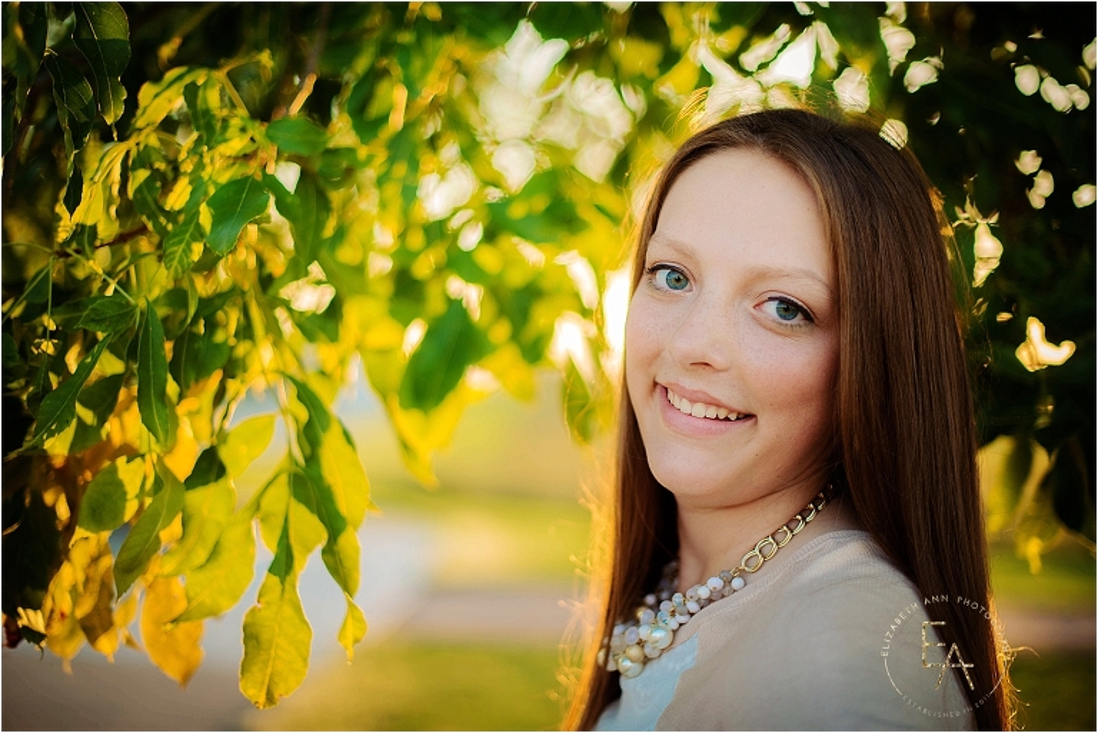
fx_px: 1526
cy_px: 366
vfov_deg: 27.0
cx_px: 549
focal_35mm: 50
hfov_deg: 39.6
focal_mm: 50
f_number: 1.4
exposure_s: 1/640
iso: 200
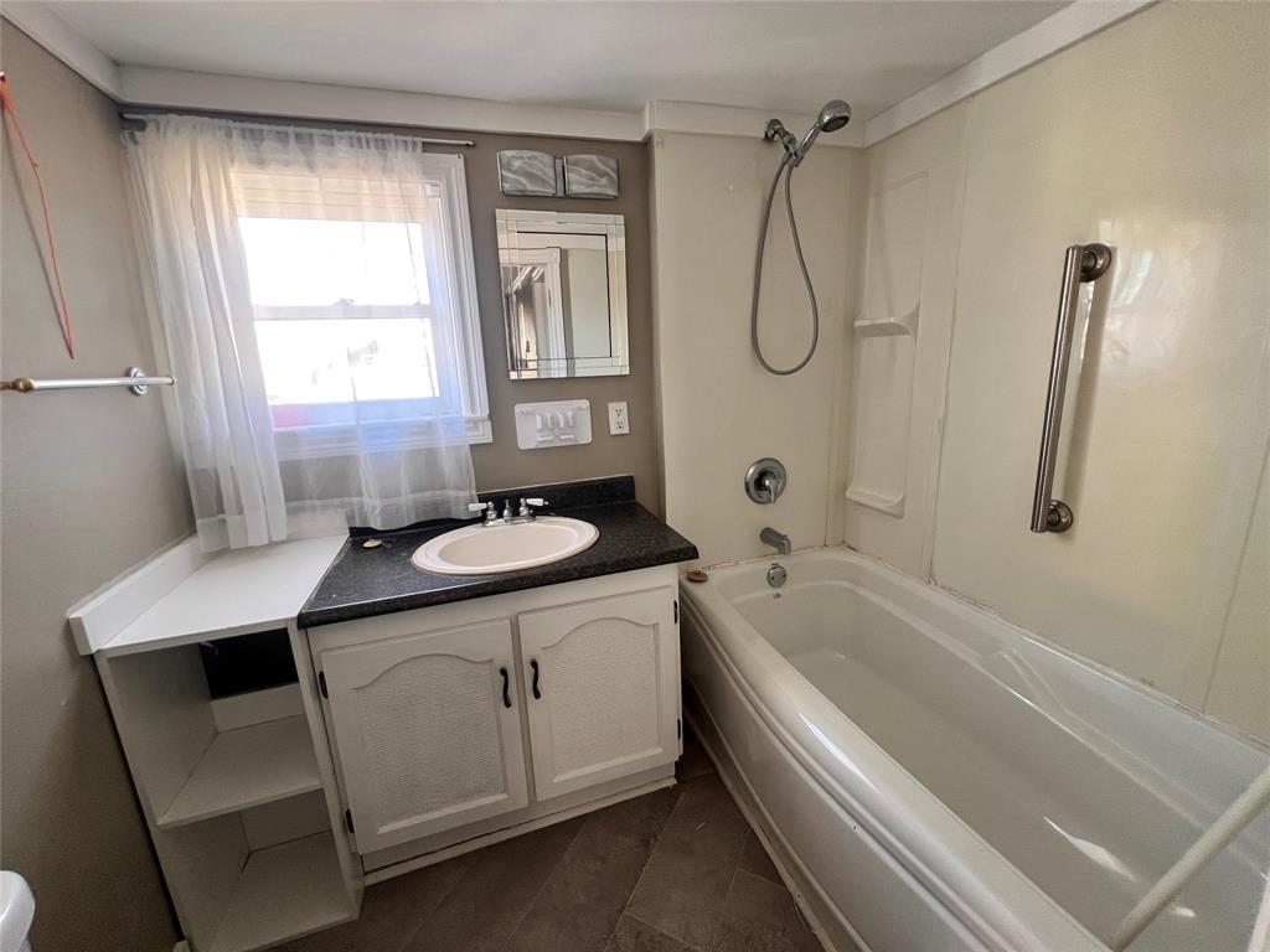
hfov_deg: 106.2
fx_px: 477
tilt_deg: -12.9
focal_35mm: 13
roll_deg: +3.0
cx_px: 635
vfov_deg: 89.9
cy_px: 476
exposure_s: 1/91
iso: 250
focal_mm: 1.57
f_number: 1.8
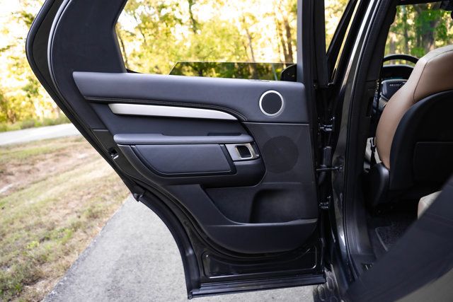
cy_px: 151
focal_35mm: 24
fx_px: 302
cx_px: 226
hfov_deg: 73.7
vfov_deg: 53.2
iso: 640
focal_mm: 24
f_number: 2.8
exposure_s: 1/200
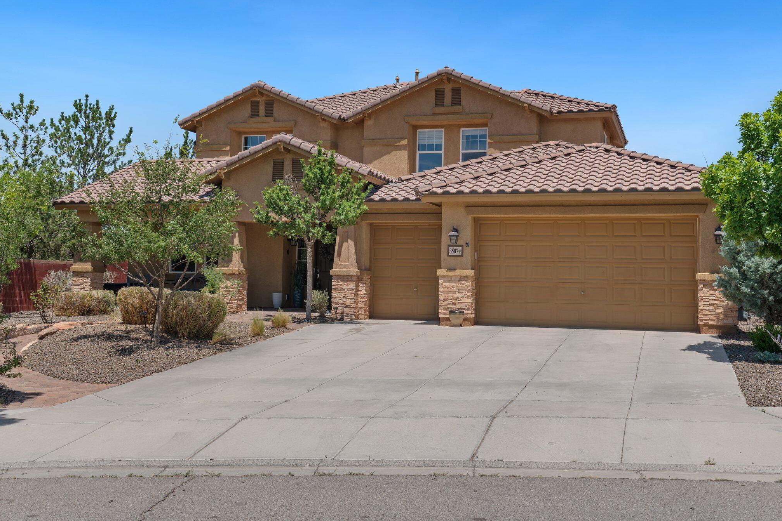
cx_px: 390
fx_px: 869
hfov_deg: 48.5
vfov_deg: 33.4
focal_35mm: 40
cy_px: 225
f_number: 9
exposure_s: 1/125
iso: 200
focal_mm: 35
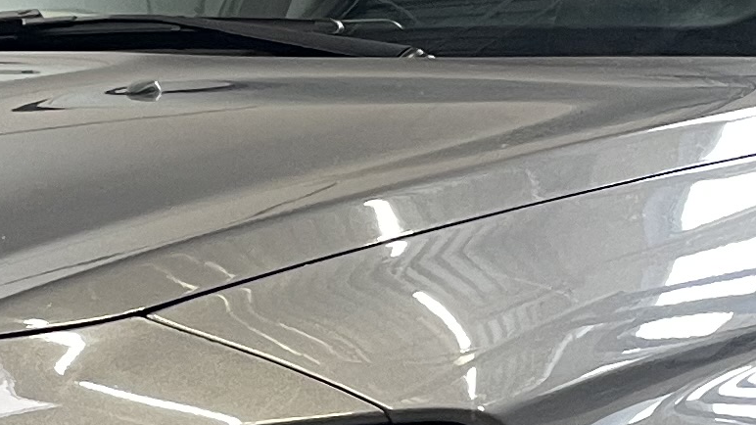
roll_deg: +1.8
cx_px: 241
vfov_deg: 8.2
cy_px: 361
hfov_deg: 14.5
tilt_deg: -2.9
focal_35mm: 148
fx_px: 2966
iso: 64
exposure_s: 1/50
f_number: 1.6
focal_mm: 4.2
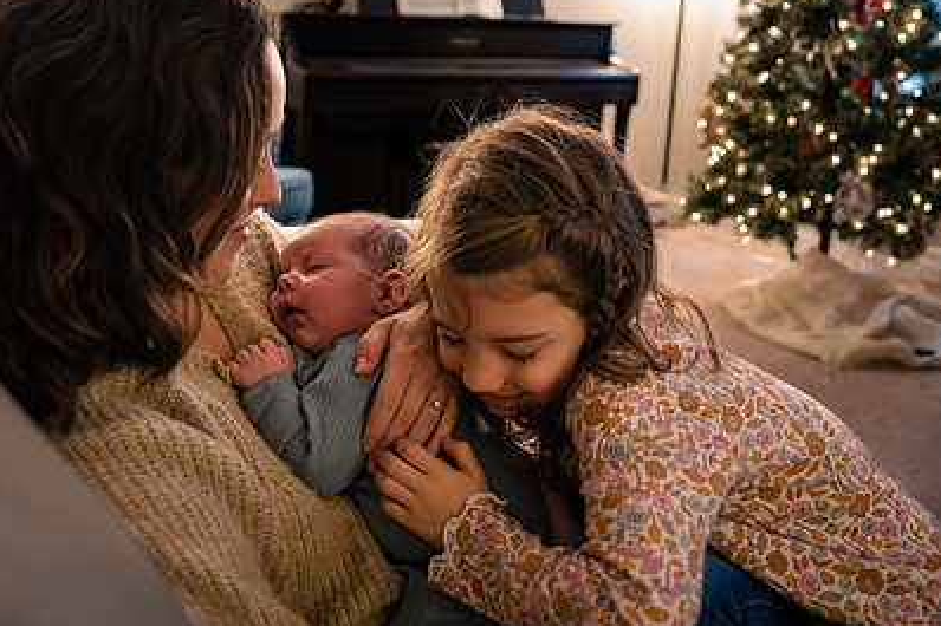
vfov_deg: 37.3
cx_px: 414
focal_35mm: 35
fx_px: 914
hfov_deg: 54.3
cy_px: 197
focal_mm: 24
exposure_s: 1/250
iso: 6400
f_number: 2.8
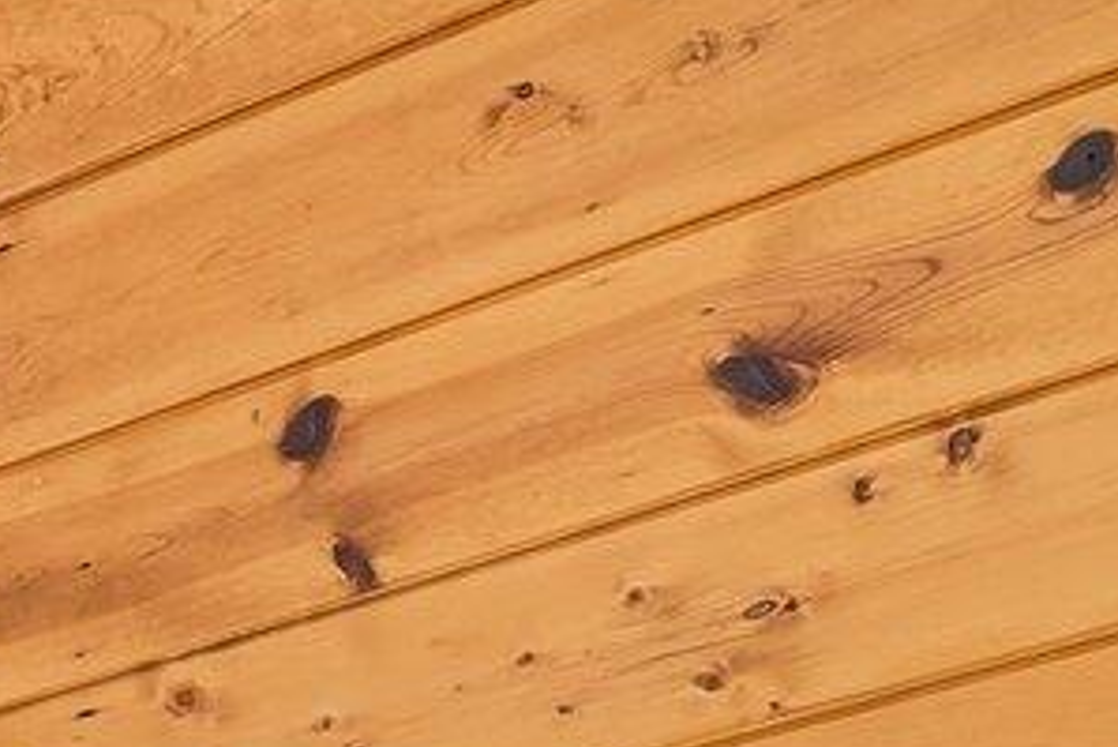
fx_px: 3524
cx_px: -1850
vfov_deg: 9.1
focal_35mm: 113
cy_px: 2401
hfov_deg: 12.4
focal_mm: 16.5
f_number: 8
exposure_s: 1/30
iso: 250
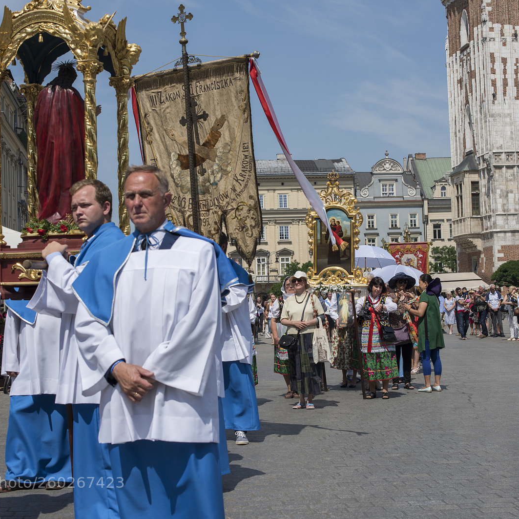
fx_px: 1086
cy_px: 260
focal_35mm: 64
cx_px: 259
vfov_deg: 26.9
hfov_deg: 26.9
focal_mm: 50
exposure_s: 1/500
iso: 100
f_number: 8
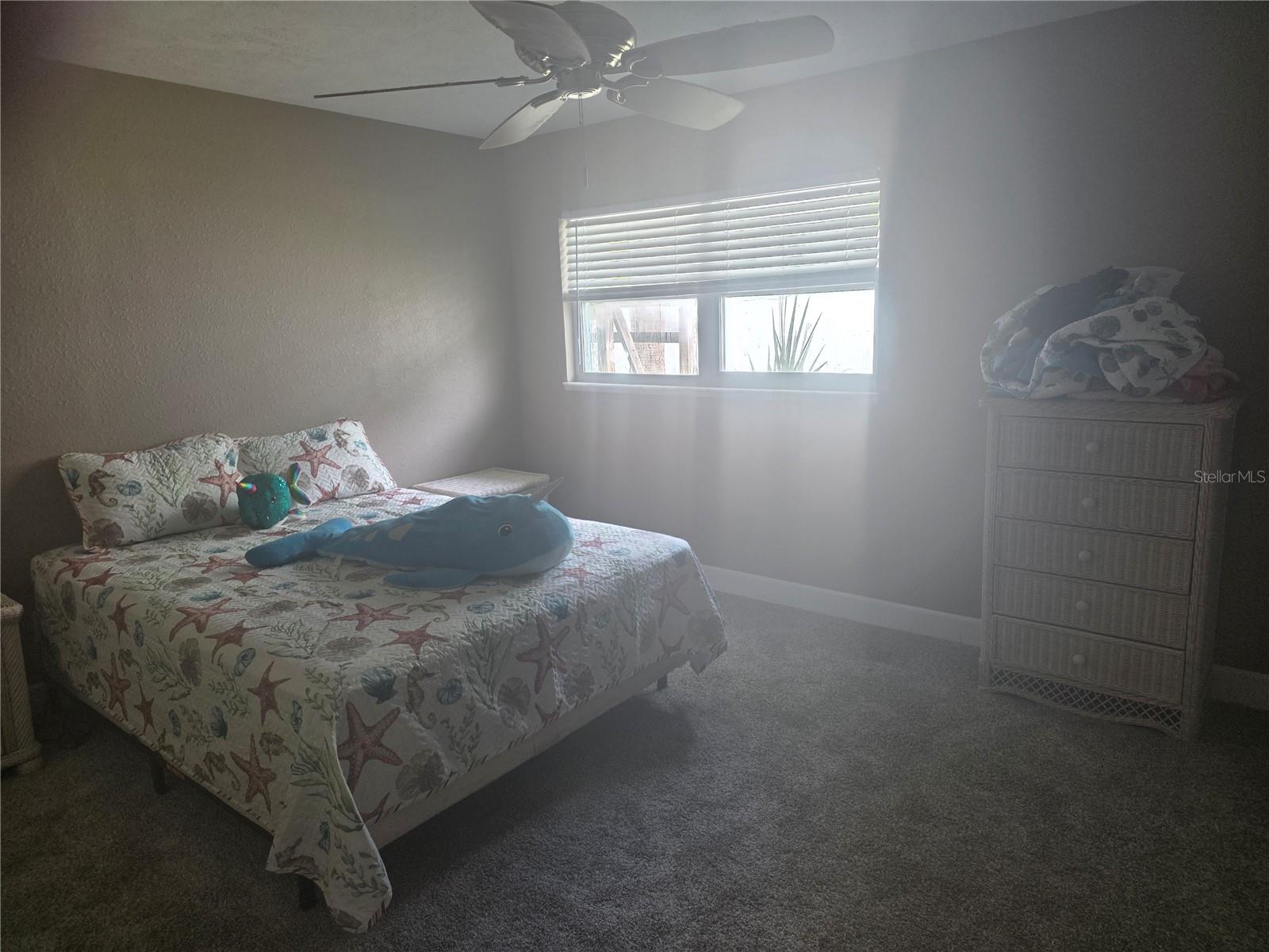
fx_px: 843
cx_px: 634
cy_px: 476
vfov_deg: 58.9
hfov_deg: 73.9
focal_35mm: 23
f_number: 1.7
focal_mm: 6.3
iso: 100
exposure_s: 1/180
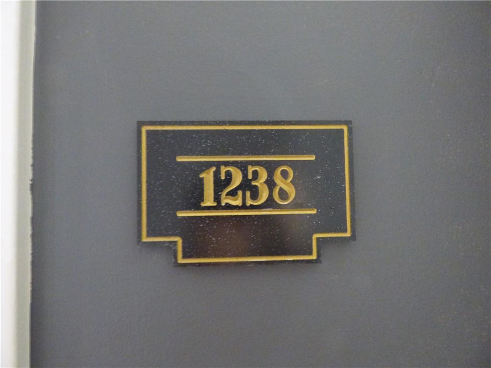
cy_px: 184
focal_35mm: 20
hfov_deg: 81.7
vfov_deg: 66.0
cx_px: 246
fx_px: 284
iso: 1600
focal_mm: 3.58
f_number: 2.8
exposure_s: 1/4
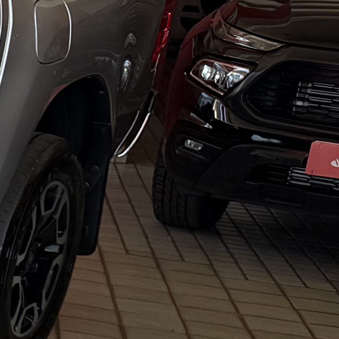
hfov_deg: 9.5
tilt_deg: -16.5
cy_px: 299
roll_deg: -1.8
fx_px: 1518
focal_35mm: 137
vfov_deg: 12.7
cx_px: -725
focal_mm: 6.76
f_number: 1.78
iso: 100
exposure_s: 1/303
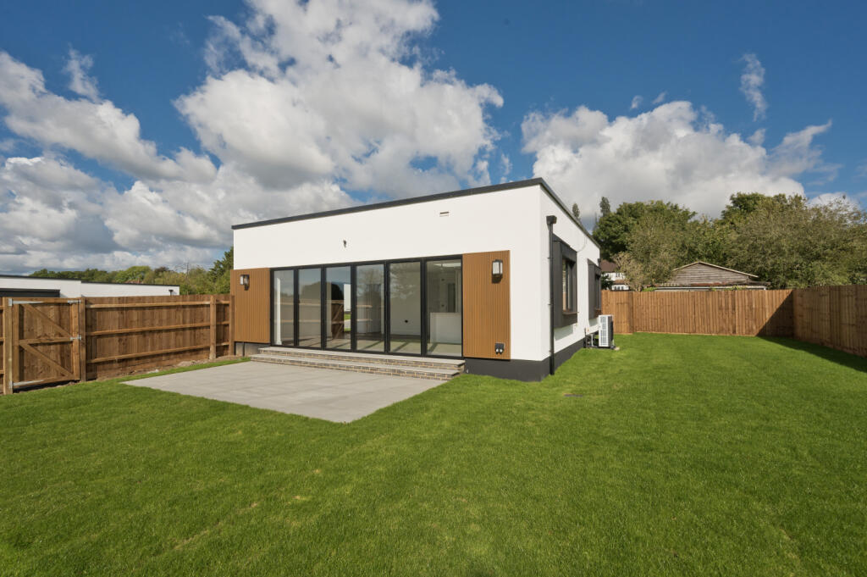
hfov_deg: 104.3
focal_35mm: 14
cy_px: 288
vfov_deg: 81.1
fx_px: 337
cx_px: 434
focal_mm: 14
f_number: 14
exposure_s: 1/800
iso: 400
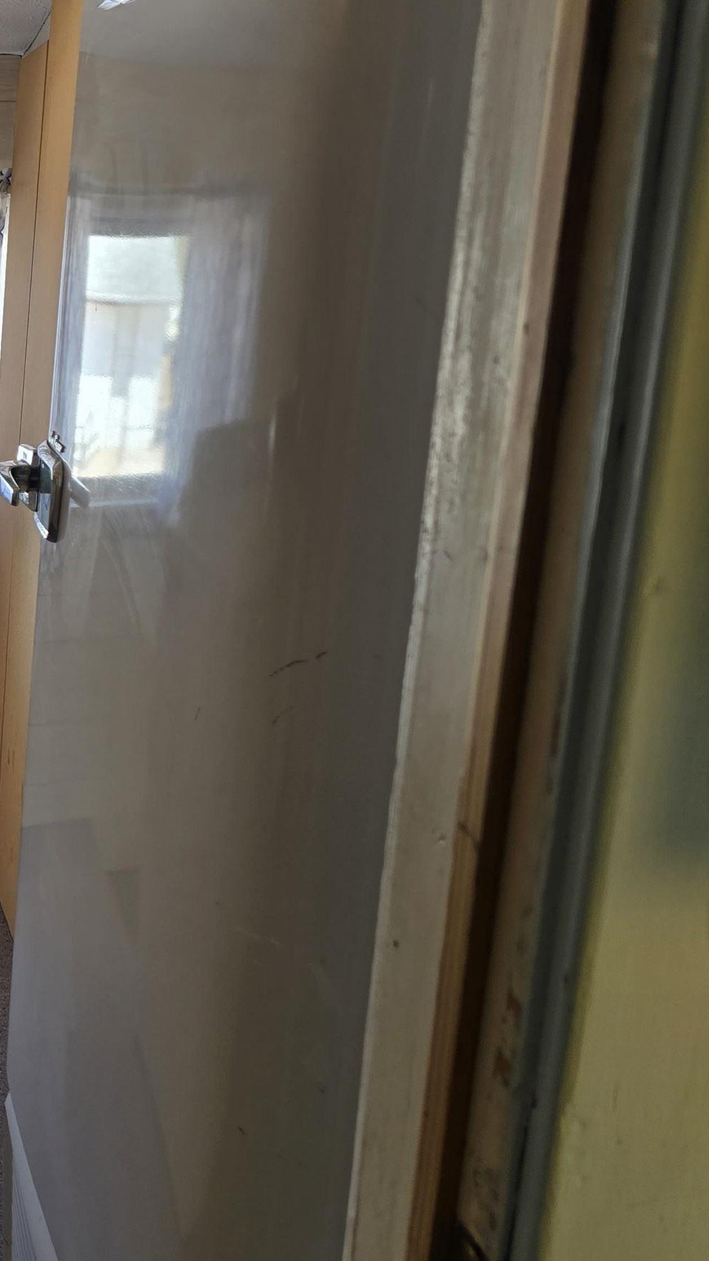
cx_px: -383
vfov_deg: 46.2
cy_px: 526
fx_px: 1470
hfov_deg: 22.0
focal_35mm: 44
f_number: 1.7
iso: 32
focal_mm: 6.3
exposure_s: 1/120
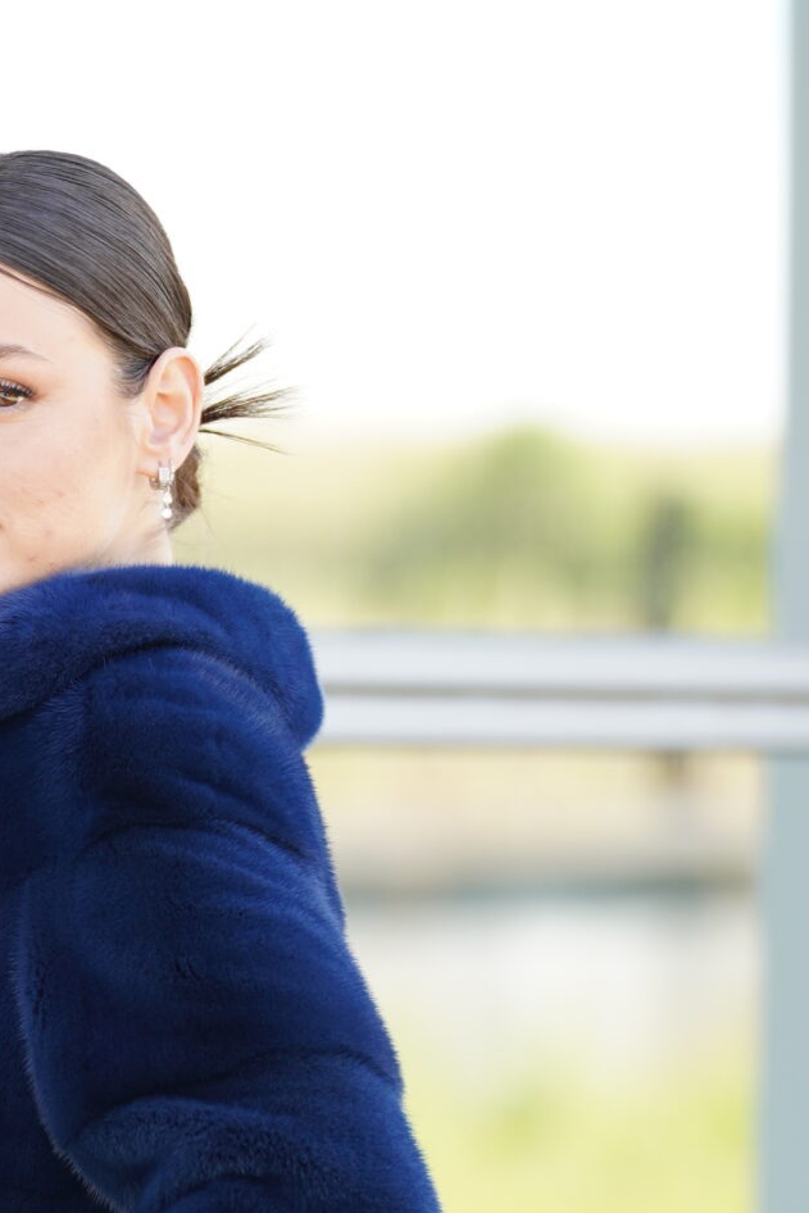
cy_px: 1339
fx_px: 11759
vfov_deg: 5.9
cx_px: -187
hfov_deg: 3.9
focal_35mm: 349
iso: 200
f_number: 2.8
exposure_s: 1/250
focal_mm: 129
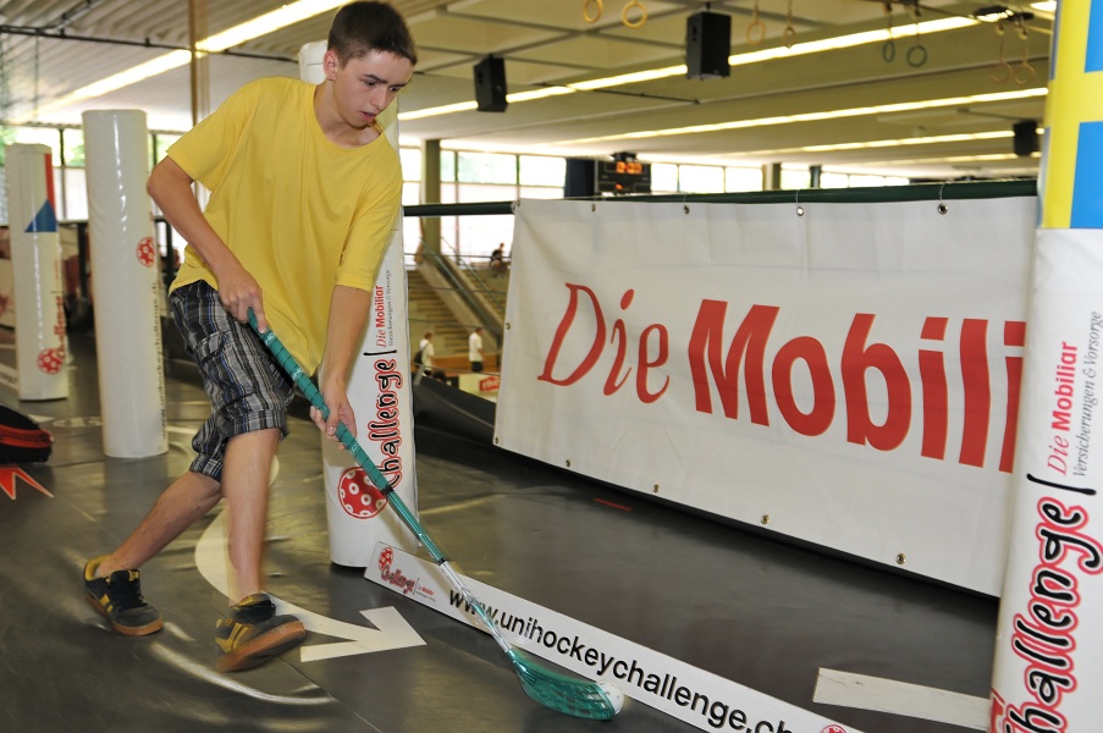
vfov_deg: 36.8
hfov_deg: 53.2
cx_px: 552
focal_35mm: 36
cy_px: 366
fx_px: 1102
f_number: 2.8
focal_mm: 24
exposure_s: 1/100
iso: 400
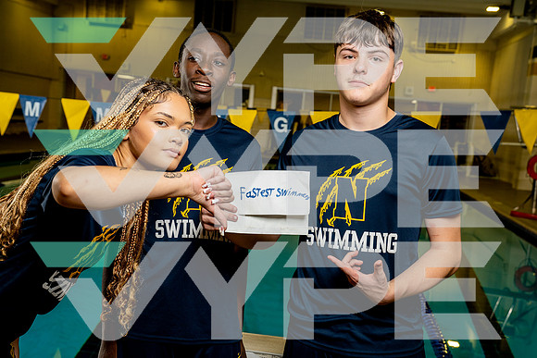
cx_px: 268
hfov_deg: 40.7
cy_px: 179
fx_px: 724
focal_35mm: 49
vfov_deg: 27.8
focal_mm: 47
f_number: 5.6
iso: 500
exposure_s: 1/250
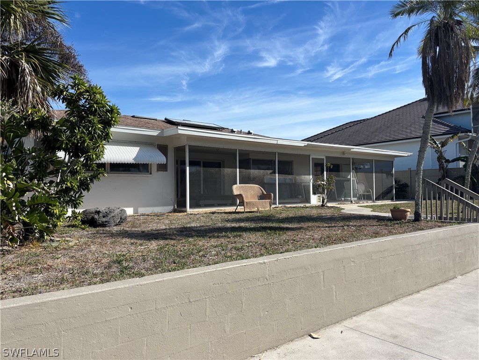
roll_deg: +0.7
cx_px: 240
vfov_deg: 53.1
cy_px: 180
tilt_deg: +1.5
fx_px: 360
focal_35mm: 26
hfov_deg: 67.3
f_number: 1.6
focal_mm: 5.96
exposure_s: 1/3937
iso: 50
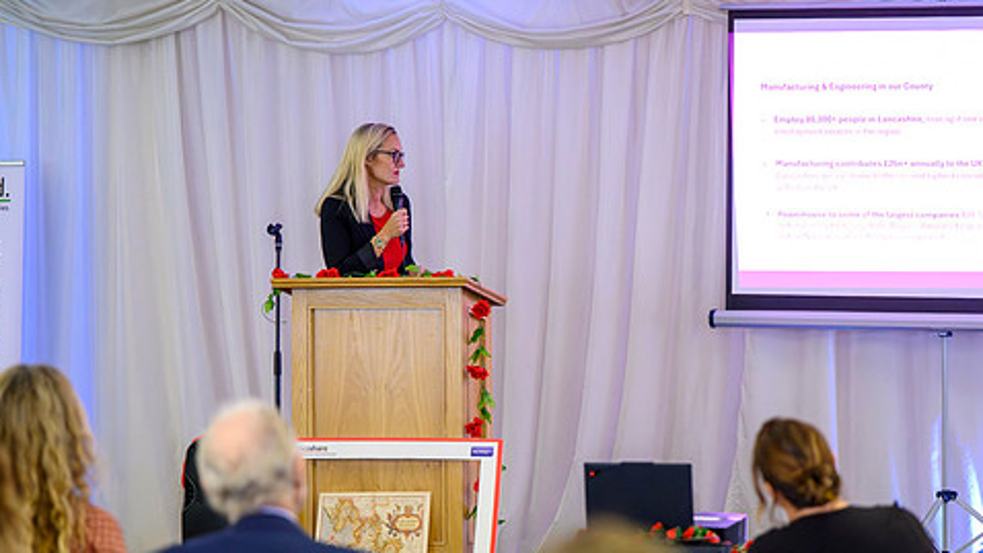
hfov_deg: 16.1
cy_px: 358
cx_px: 584
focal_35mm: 133
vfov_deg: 9.1
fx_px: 3467
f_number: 2.8
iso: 12800
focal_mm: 104
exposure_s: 1/200
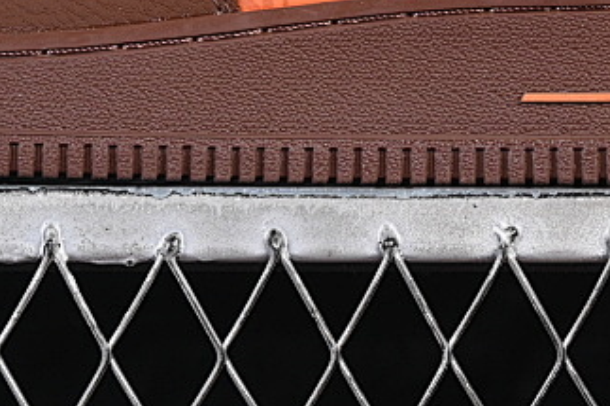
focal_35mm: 251
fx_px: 4251
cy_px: -240
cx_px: 223
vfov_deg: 5.4
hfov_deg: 8.2
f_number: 6.3
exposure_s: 1/60
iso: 160
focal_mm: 50
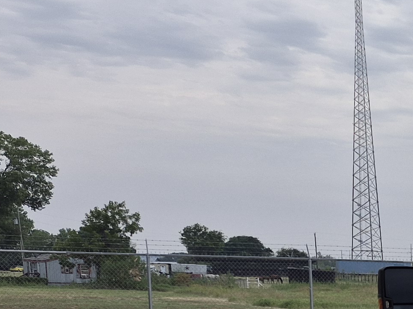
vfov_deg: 14.5
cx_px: 847
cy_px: 472
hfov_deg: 15.8
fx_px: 1133
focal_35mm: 95
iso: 25
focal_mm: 5.4
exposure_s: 1/1320
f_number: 1.8
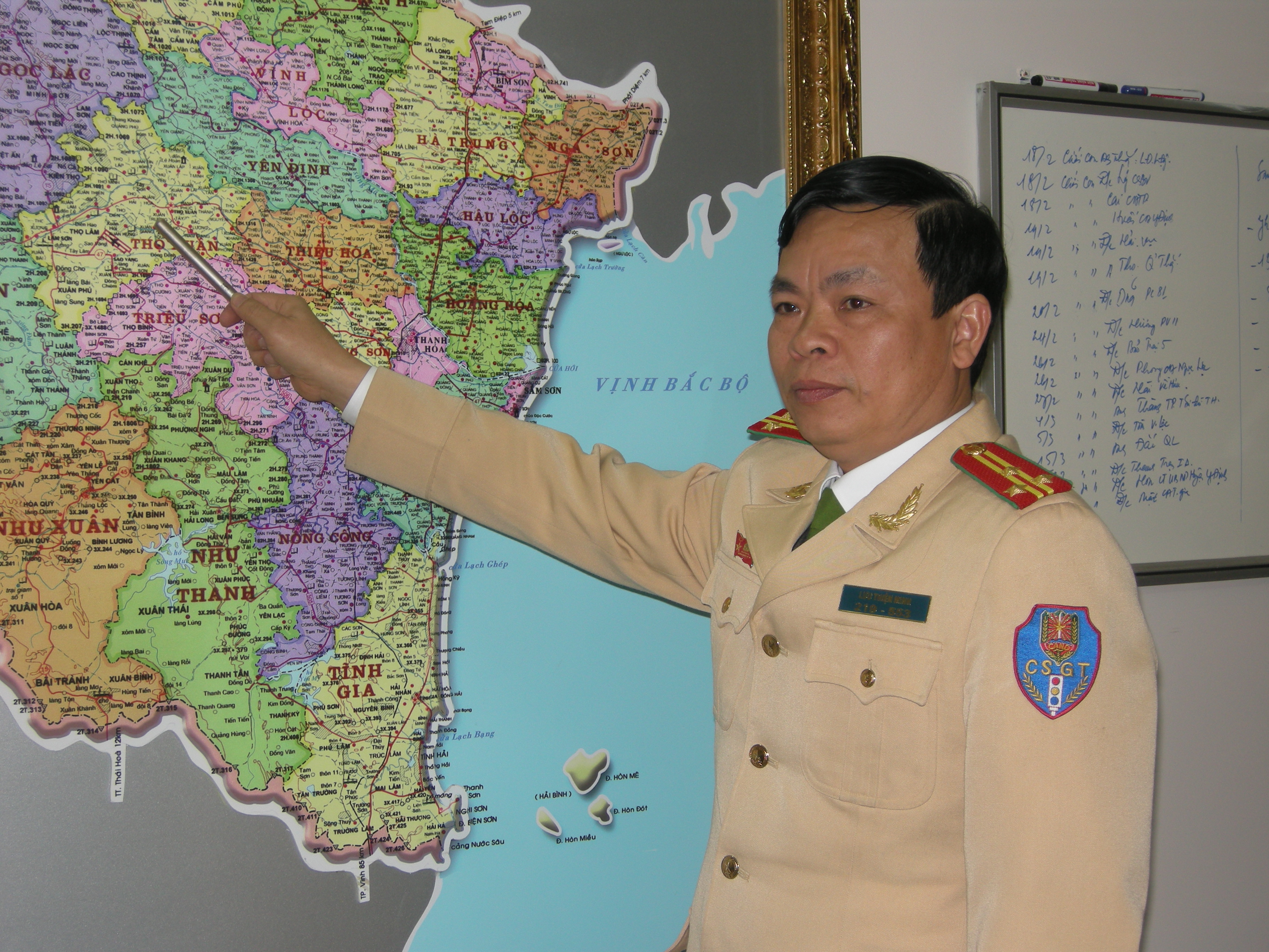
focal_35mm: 62
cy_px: 476
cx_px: 634
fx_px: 2273
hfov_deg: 31.2
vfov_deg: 23.7
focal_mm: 12.9
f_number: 3.5
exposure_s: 1/30
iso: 75
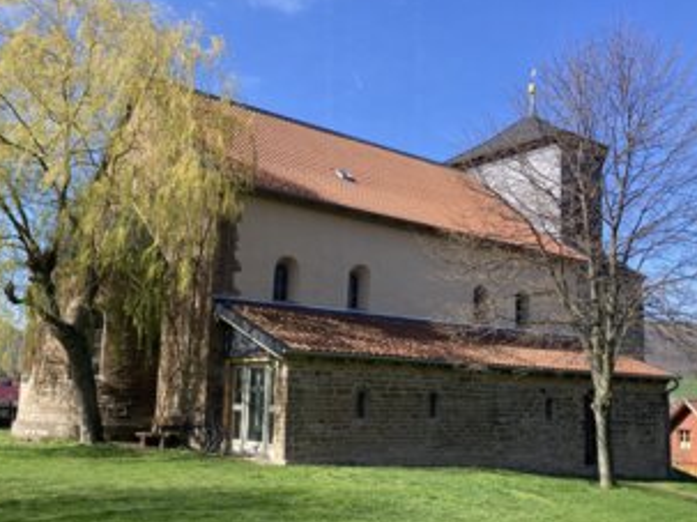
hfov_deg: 50.2
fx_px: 745
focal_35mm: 37
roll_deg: -1.0
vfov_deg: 38.6
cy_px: 292
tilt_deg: +8.5
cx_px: 352
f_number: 1.8
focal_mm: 3.99
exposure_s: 1/1012
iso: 20
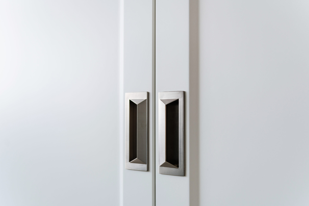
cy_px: 109
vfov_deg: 32.6
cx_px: 161
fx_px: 352
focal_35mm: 41
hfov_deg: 47.4
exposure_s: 1/125
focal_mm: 38
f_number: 2.8
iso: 200
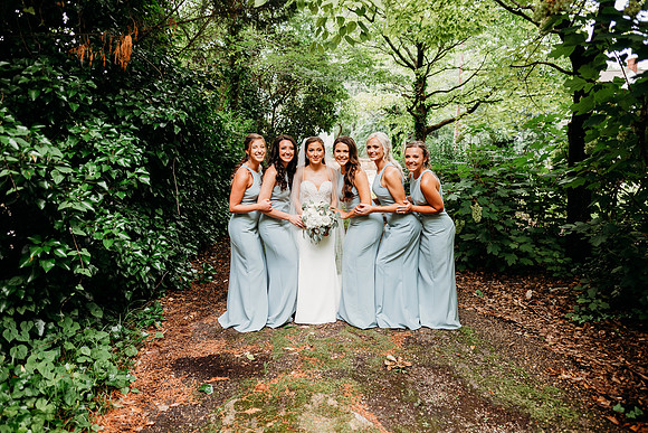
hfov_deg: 73.7
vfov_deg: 53.2
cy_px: 216
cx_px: 324
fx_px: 432
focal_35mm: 24
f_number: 2.5
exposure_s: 1/160
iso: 160
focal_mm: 24
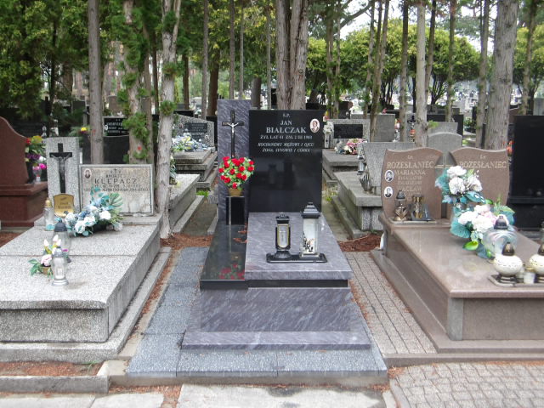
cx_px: 272
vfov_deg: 34.3
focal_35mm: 42
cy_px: 204
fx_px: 660
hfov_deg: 44.8
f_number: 3.7
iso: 100
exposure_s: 1/37
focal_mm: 7.6
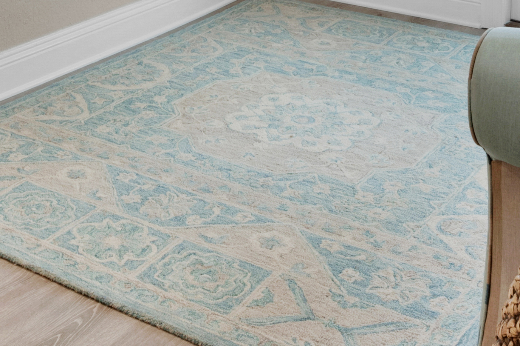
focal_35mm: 70
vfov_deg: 16.2
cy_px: -291
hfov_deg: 28.2
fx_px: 1011
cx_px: 101
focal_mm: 16
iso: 200
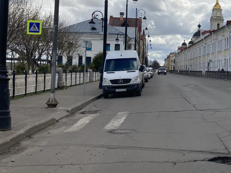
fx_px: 407
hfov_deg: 30.2
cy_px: 58
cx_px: 211
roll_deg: -2.2
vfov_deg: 23.9
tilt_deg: +4.0
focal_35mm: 61
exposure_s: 1/2857
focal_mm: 3.99
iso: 20
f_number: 1.8
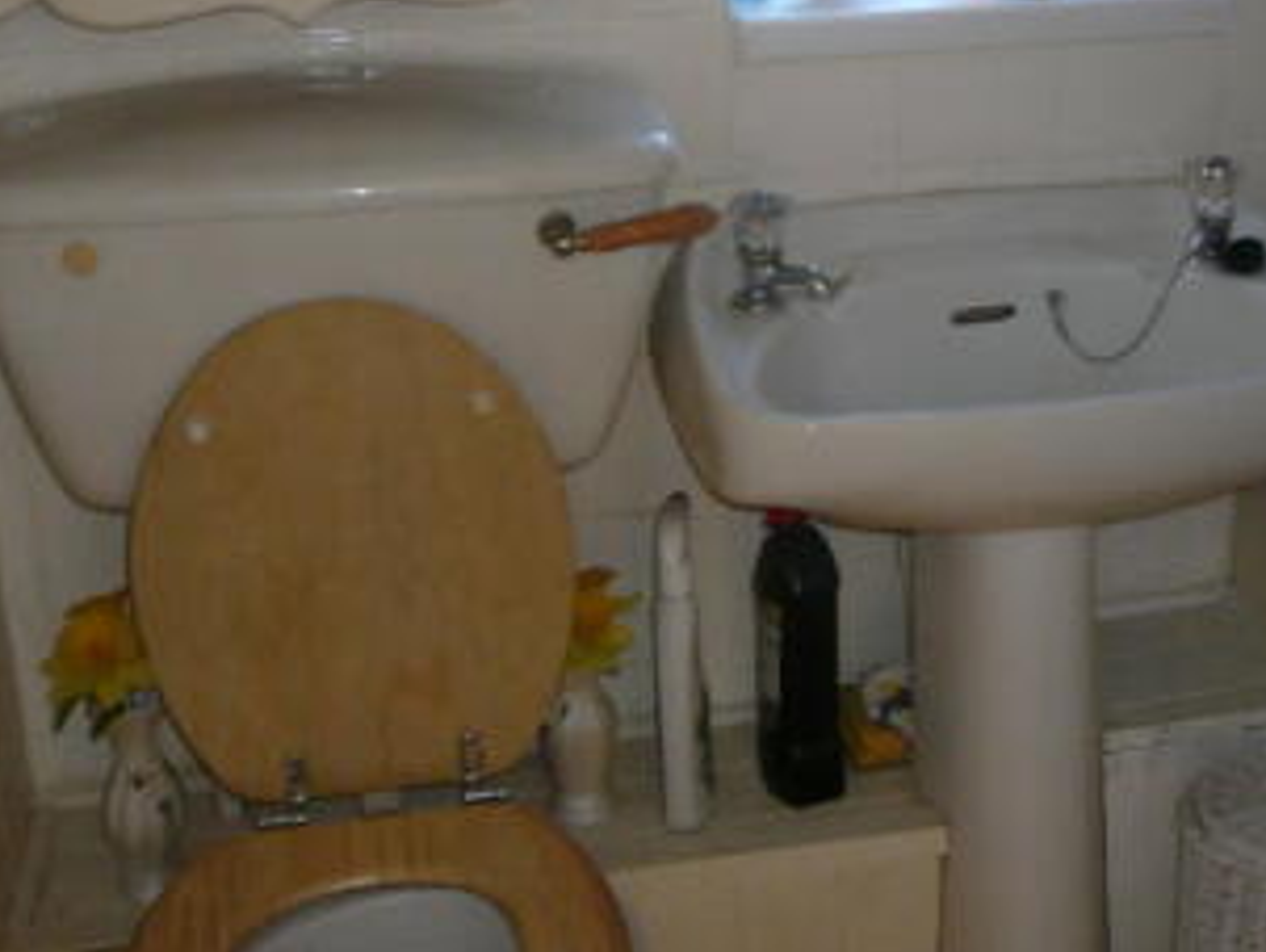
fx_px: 1976
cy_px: 199
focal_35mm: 54
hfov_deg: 35.2
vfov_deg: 26.6
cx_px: 849
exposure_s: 1/30
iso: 100
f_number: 2.8
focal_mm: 4.6
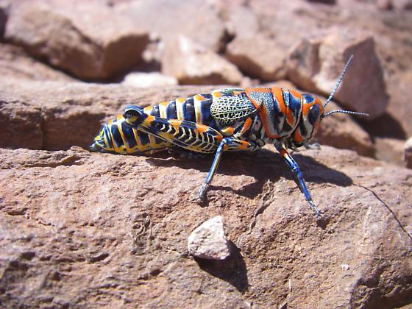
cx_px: 206
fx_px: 452
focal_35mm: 38
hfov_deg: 49.0
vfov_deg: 37.7
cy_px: 154
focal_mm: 6.3
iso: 64
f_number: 3.3
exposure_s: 1/400
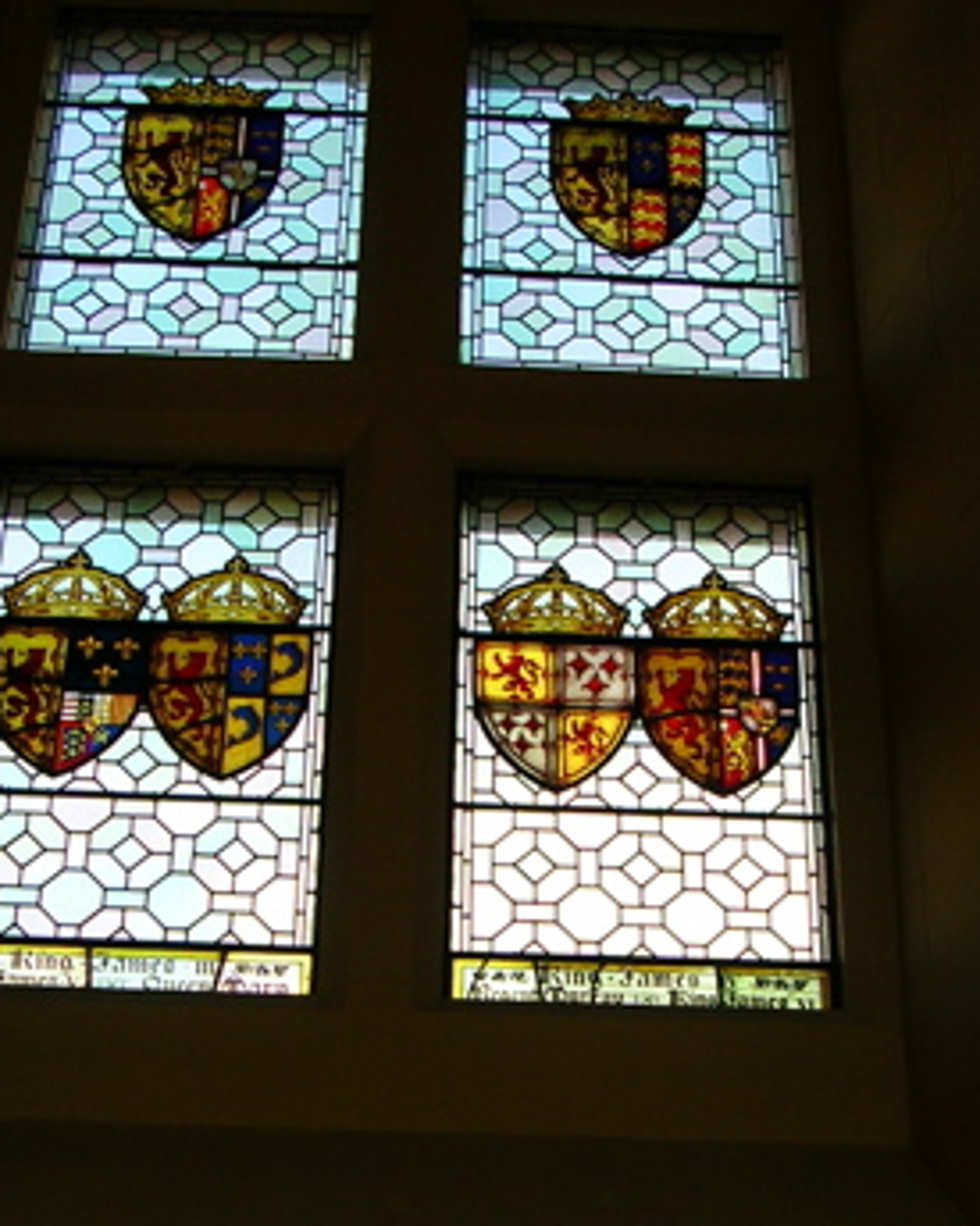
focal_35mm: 69
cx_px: 563
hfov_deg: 22.1
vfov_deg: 27.1
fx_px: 2503
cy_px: 927
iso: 50
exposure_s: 1/157
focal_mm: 5.8
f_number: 2.8
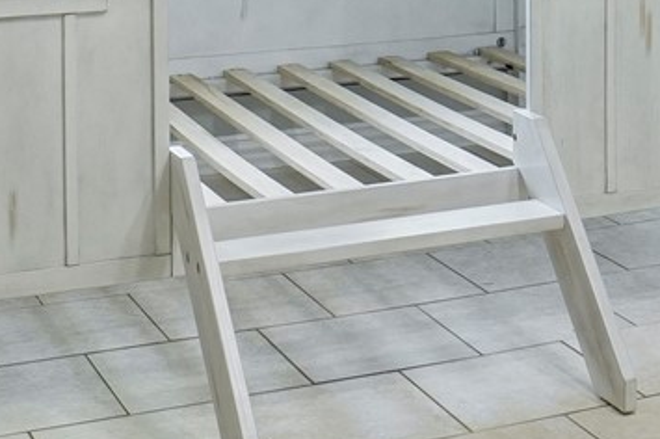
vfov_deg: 13.1
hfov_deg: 20.3
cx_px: 641
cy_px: -244
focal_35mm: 98
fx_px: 1795
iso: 400
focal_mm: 16
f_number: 7.1
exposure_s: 1/10
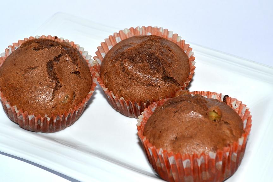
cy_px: 91
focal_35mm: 82
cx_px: 136
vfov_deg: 16.6
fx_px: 626
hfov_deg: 24.6
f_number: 8
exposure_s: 1/60
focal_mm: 55
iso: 100
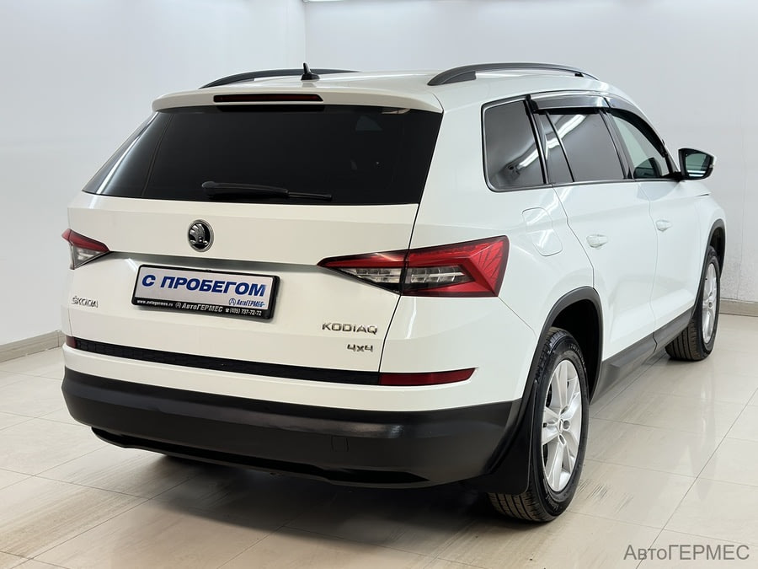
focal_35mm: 48
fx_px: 1051
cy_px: 284
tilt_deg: -8.1
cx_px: 379
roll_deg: +0.0
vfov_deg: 30.3
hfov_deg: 39.7
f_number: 1.78
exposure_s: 1/100
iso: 80
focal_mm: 6.86
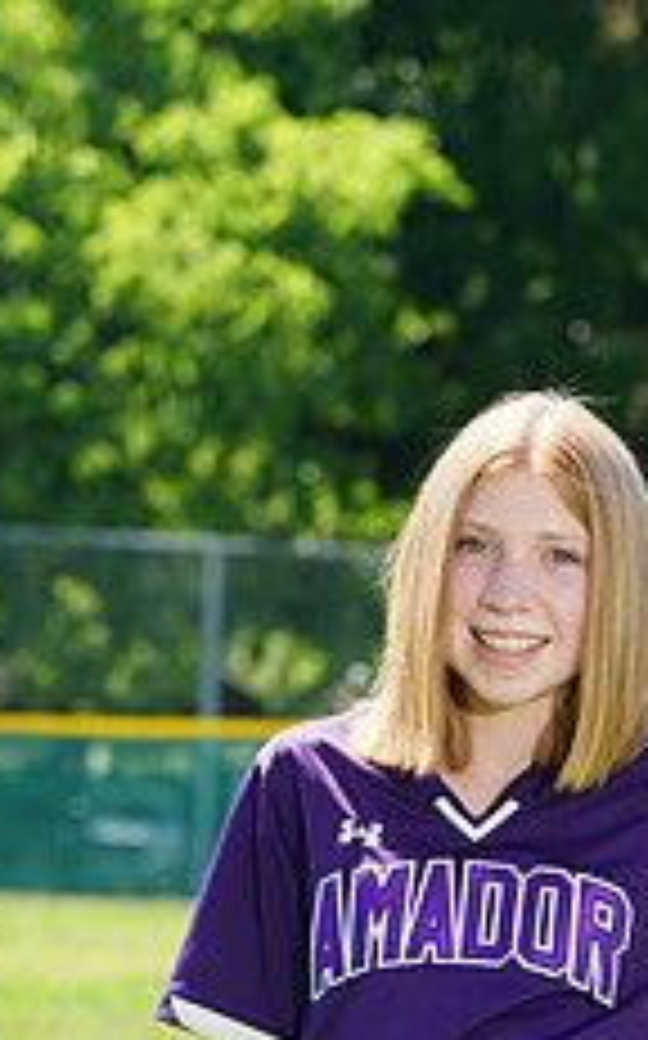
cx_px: 549
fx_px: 13277
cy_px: 1270
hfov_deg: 2.8
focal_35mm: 469
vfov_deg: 4.5
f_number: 10
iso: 200
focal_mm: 183
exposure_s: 1/160
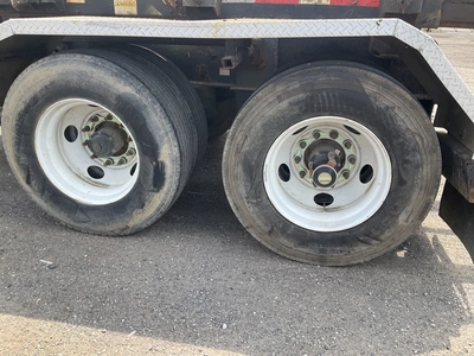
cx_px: 237
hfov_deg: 61.7
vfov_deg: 48.2
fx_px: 397
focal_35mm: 29
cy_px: 178
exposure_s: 1/406
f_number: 1.8
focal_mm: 3
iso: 25
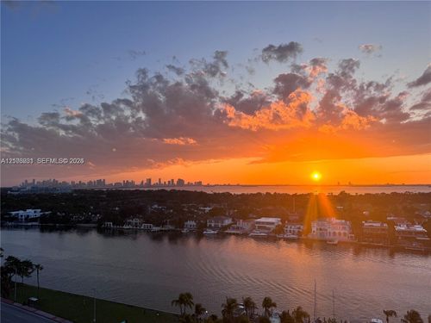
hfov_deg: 71.6
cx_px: 216
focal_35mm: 24
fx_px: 299
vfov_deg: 56.8
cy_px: 162
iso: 80
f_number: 1.78
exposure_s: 1/1456
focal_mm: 6.86
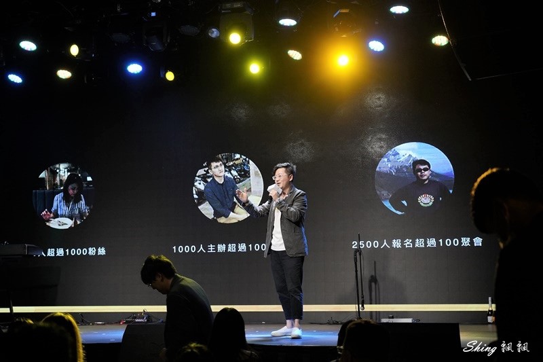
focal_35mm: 56
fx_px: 844
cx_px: 272
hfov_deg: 35.6
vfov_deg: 24.2
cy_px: 181
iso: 2000
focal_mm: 56
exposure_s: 1/320
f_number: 4
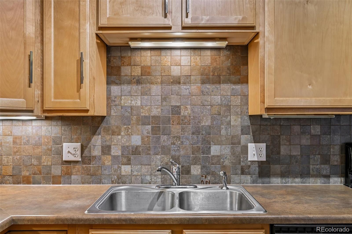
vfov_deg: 43.6
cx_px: 176
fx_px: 293
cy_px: 117
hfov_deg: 61.9
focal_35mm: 30
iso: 400
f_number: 10
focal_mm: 30
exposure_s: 1/5
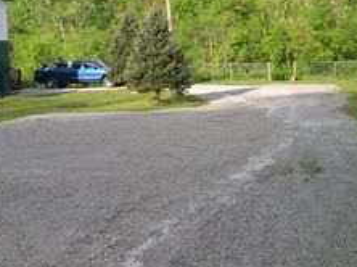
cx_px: 79
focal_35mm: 63
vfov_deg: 23.2
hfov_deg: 30.1
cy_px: 161
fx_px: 649
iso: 100
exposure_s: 1/480
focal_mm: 8
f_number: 2.8
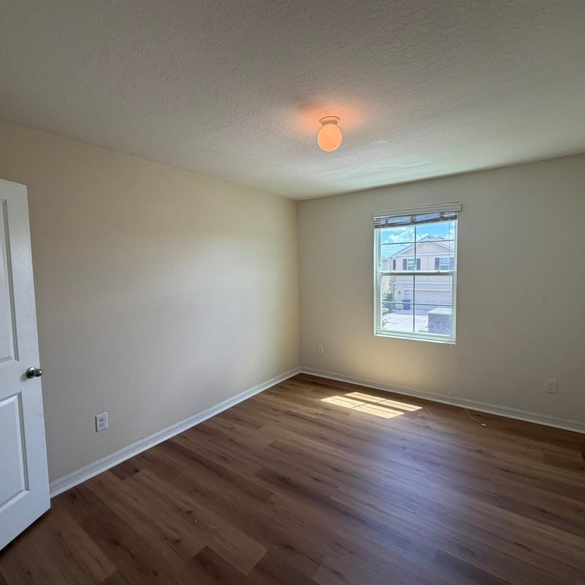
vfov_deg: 84.0
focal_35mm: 17
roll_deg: +1.3
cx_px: 279
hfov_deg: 83.9
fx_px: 325
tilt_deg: -3.7
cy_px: 291
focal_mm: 2.22
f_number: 2.2
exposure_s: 1/120
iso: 80
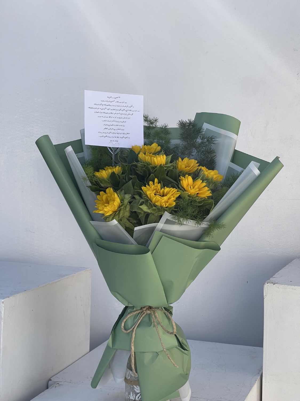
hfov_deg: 22.9
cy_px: 200
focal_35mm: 64
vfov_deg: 30.3
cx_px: 150
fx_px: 740
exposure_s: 1/774
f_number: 2.2
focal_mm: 7.5
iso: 20
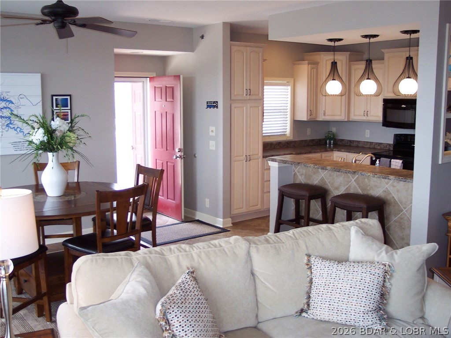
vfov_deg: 37.7
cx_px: 226
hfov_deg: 49.0
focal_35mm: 38
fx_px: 495
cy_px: 169
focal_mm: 8
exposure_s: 1/45
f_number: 2.8
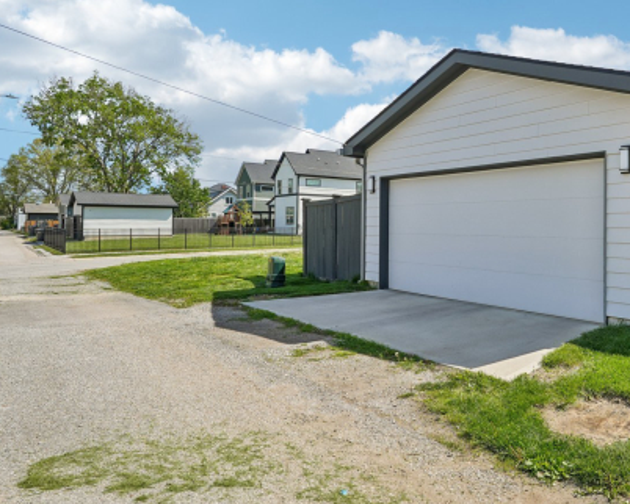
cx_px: 470
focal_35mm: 28
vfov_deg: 51.4
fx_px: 522
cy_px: 216
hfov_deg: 59.0
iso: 100
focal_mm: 16
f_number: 8
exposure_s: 1/320
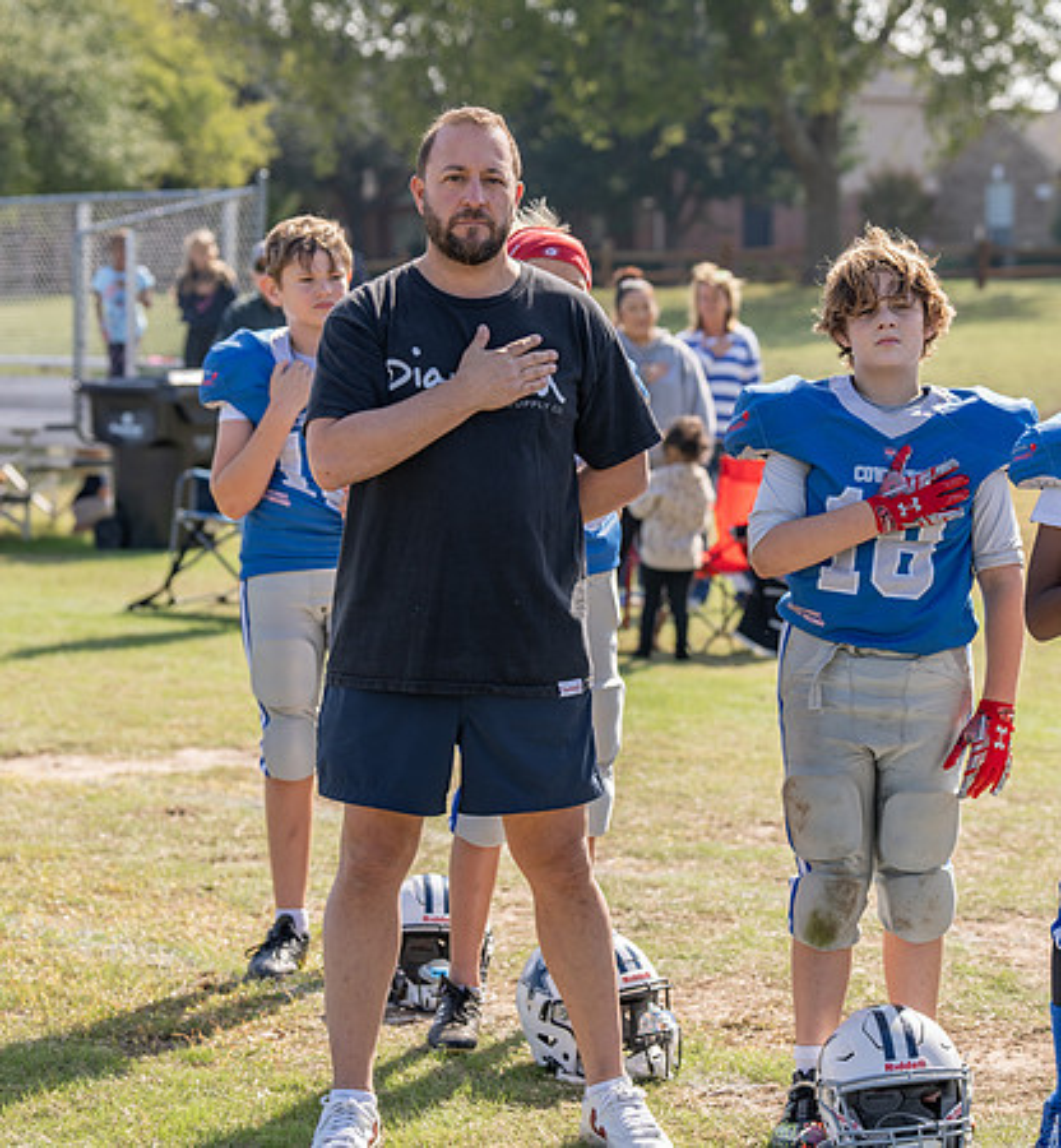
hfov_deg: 16.7
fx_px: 3598
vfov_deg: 18.1
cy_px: 531
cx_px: 673
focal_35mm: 100
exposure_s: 1/500
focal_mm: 70
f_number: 3.5
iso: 100
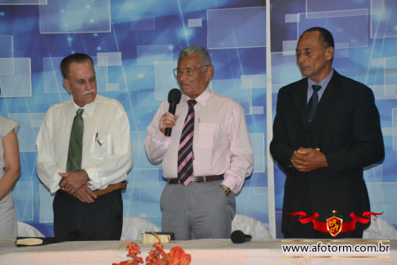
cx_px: 198
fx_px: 1405
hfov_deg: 16.1
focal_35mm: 128
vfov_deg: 10.7
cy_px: 132
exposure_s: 1/60
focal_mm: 85
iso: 3200
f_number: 5.6
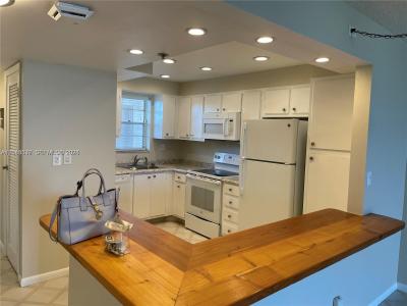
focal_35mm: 26
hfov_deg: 67.3
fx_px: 306
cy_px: 153
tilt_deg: -3.0
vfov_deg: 53.1
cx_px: 204
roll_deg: -1.4
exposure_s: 1/120
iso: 50
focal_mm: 4.2
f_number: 1.6
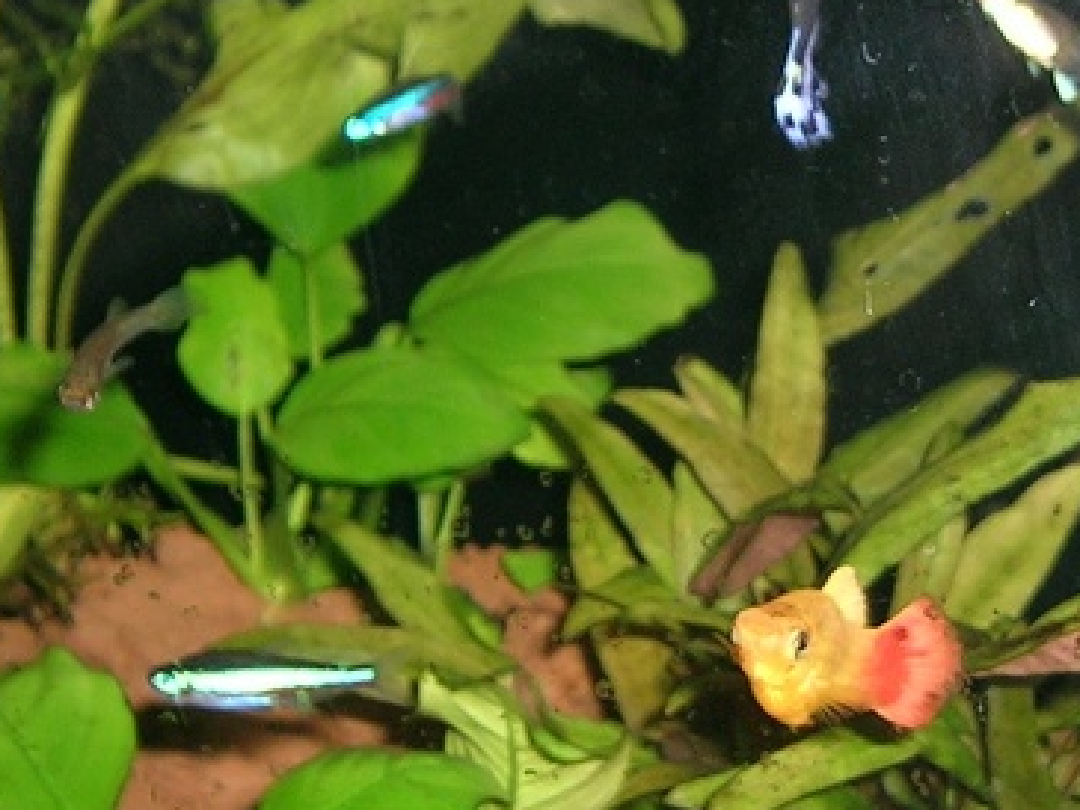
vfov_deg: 15.2
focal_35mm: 97
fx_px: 3026
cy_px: 255
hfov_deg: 20.0
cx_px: 884
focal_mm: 5.4
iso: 50
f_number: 2.8
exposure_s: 1/60.1
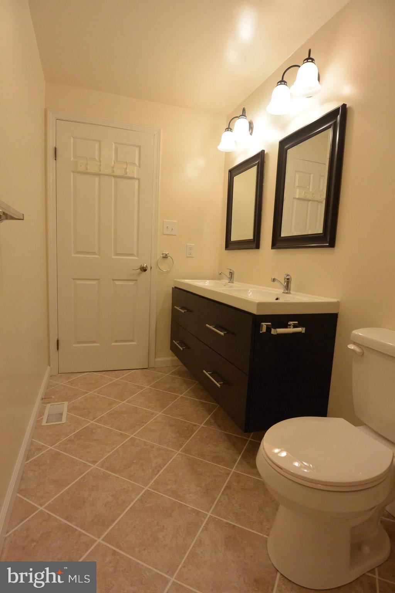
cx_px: 198
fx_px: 296
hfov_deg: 67.4
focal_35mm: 18
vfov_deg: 90.0
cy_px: 296
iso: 400
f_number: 6.3
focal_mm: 6.7
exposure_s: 1/50
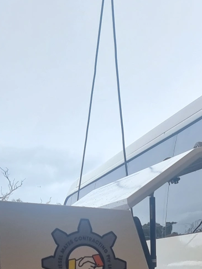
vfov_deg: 23.1
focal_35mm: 71
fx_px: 553
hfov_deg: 20.3
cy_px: 383
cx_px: 181
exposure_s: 1/224
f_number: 1.8
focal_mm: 6.7
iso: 50
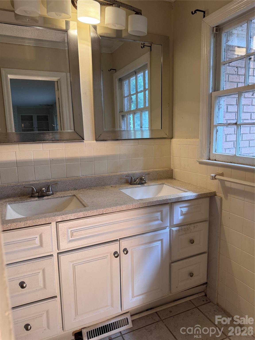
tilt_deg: -8.8
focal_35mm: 24
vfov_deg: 71.6
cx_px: 128
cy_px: 170
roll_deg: +1.6
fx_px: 236
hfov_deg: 56.8
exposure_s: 1/60
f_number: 1.78
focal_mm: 6.76
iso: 160
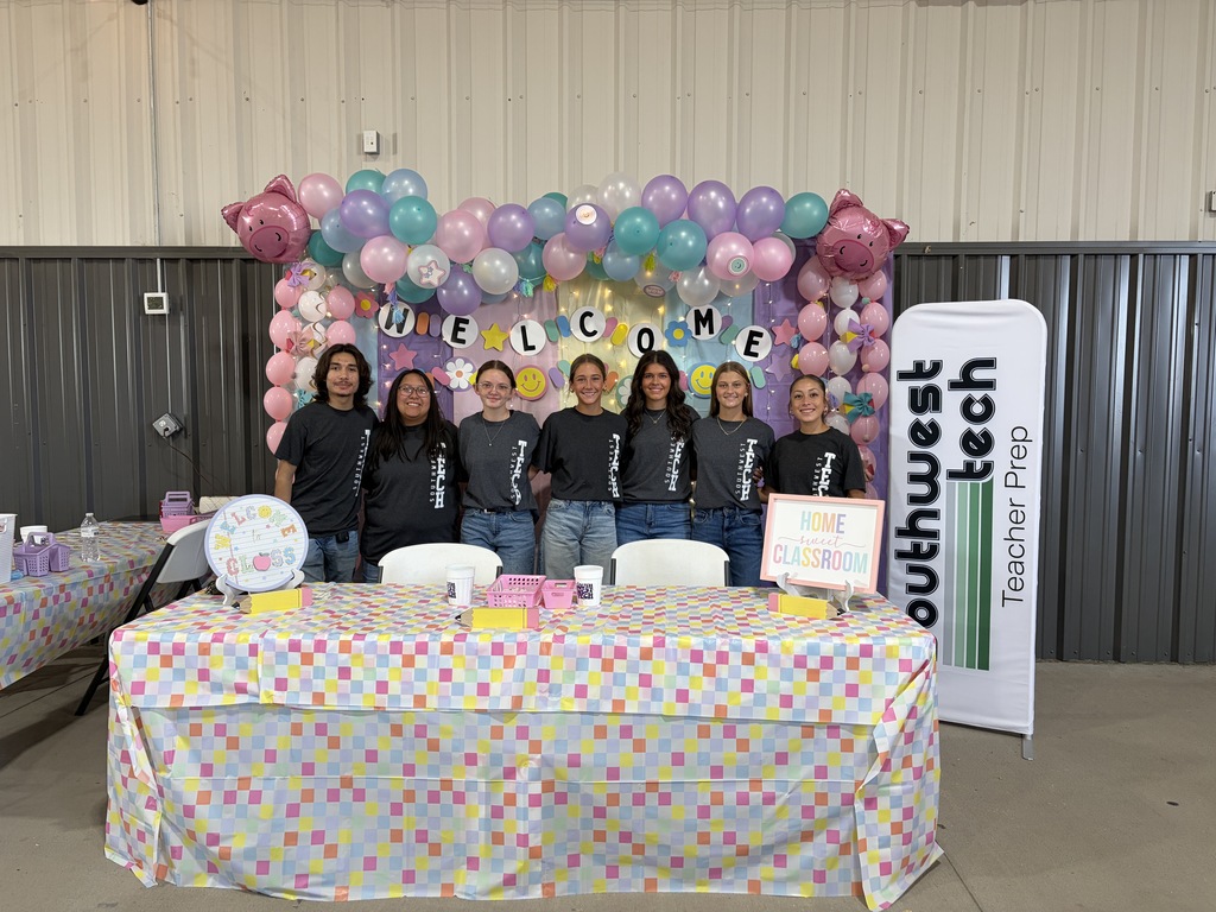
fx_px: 913
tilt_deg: -2.8
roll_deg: -0.6
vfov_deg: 53.1
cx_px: 608
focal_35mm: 26
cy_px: 456
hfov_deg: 67.3
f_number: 1.6
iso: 125
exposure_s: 1/120
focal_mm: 5.96
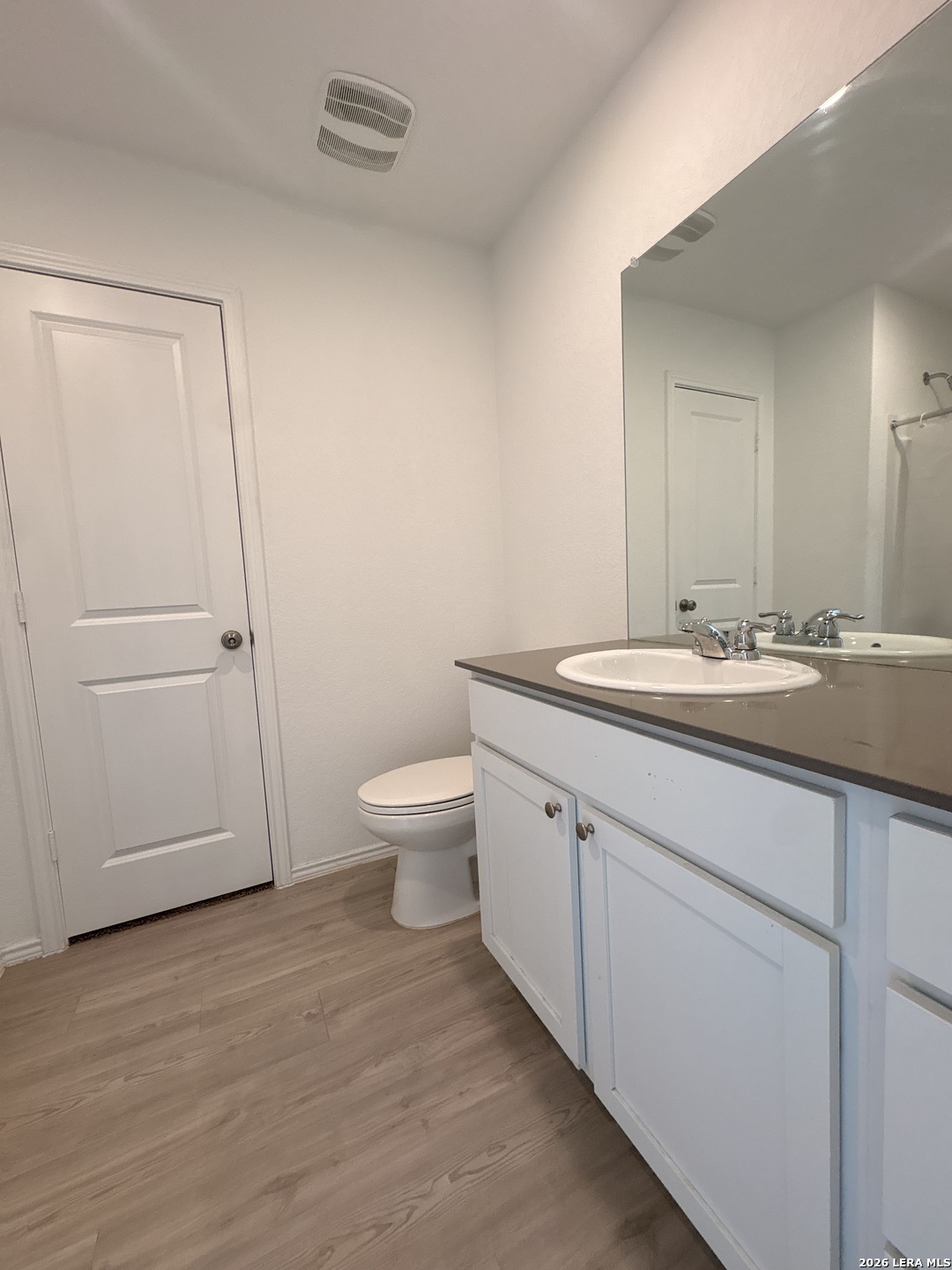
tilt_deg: -5.2
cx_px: 476
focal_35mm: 14
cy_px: 635
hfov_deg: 85.7
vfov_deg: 102.1
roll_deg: +2.1
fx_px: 513
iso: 160
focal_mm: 2.22
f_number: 2.2
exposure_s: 1/120
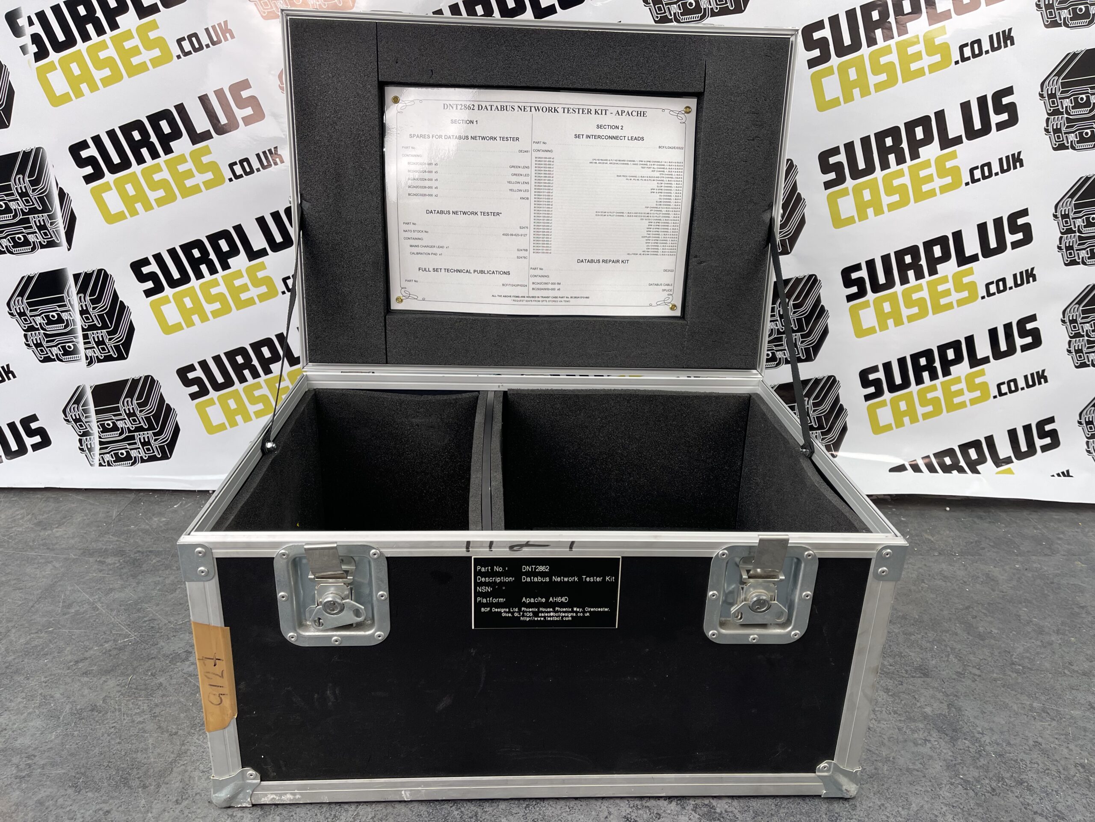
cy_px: 411
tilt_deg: -22.1
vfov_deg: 54.9
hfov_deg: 69.4
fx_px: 791
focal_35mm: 25
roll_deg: -1.6
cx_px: 548
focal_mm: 5.1
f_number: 1.6
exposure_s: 1/100
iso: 50
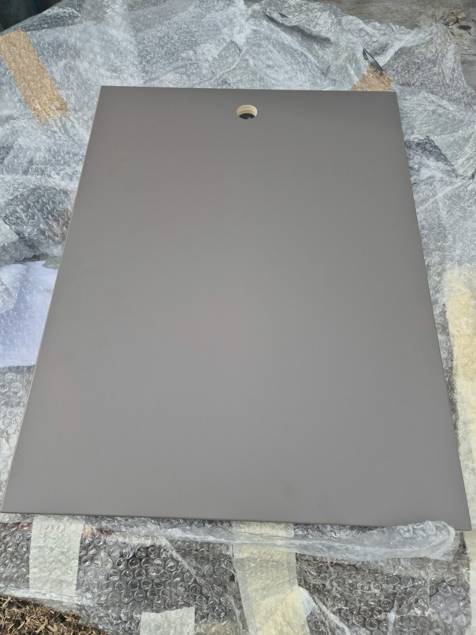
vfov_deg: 73.9
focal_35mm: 23
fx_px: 422
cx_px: 238
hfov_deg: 58.9
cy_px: 318
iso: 25
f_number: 1.8
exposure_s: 1/792
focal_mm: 5.4
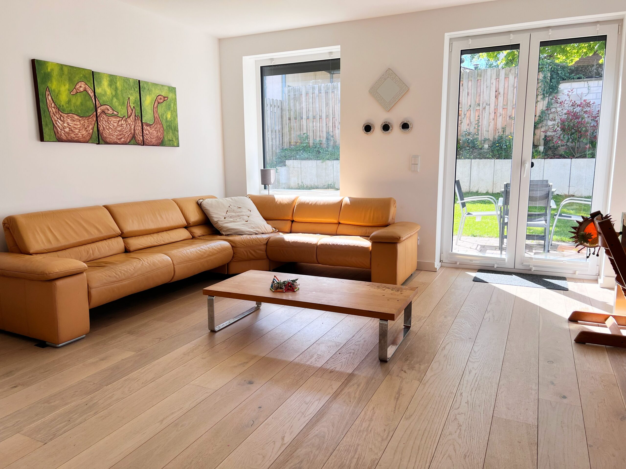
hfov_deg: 67.3
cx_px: 313
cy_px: 234
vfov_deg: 53.1
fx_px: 470
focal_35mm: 26
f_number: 1.5
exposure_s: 1/547
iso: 50
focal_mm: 5.7
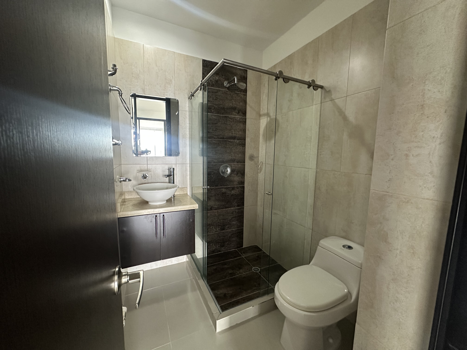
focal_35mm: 14
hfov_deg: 102.1
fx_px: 189
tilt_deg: -6.9
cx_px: 234
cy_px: 175
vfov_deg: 85.7
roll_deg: -1.3
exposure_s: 1/60
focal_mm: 2.22
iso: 500
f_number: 2.2
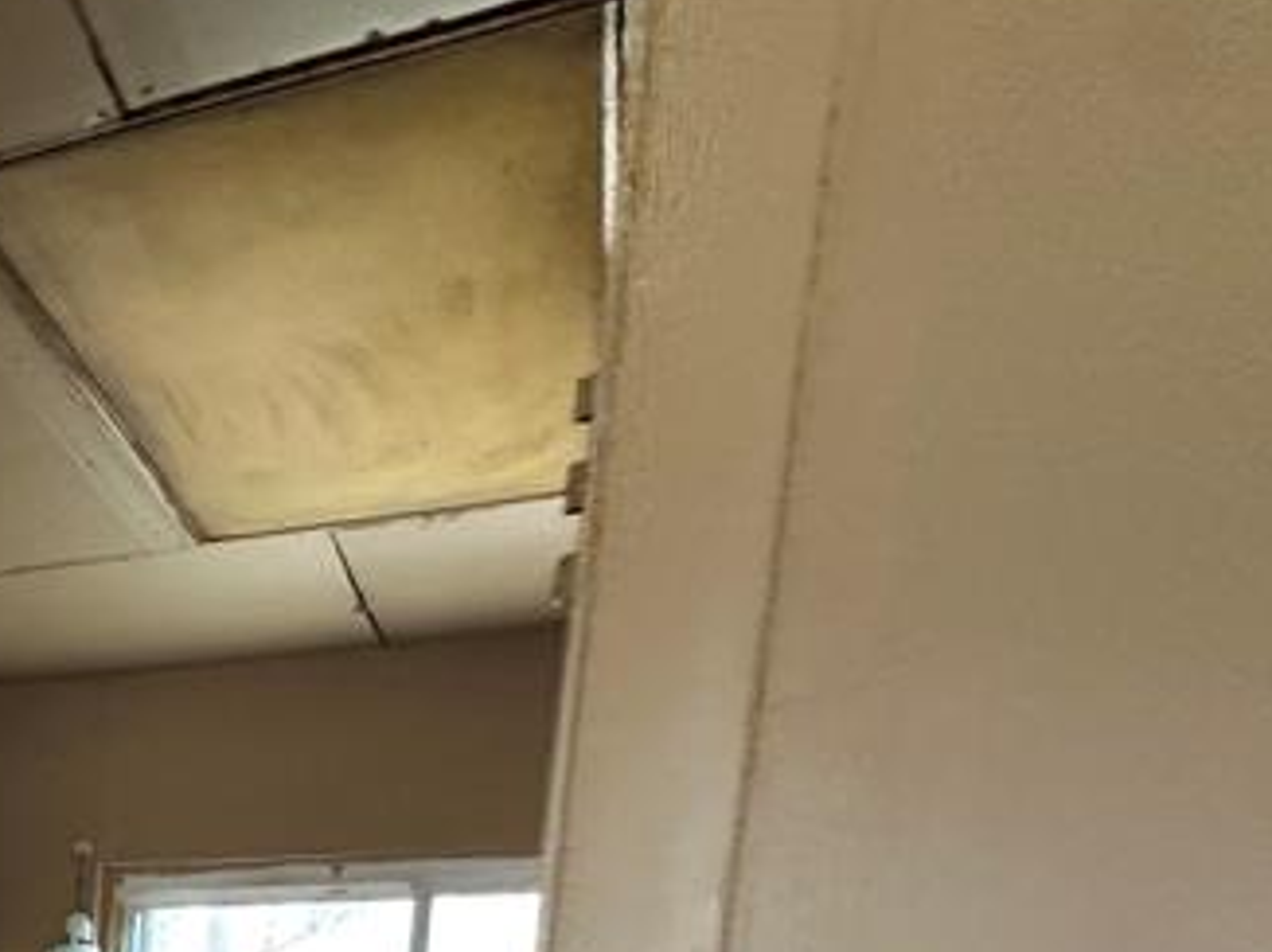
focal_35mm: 44
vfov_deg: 25.7
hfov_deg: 32.6
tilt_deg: -10.5
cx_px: -371
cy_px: 1377
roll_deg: -2.8
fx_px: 1616
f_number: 2.2
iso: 500
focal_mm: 2.22
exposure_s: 1/60
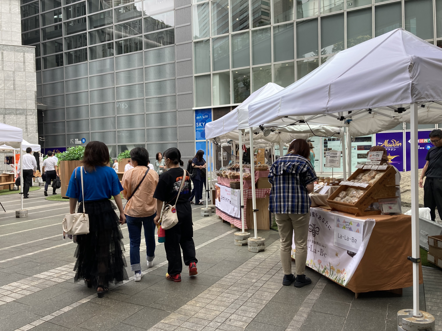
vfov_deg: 49.7
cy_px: 166
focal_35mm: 28
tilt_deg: -1.3
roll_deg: +0.7
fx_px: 358
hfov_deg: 63.4
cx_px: 221
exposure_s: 1/203
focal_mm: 3.99
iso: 20
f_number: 1.8
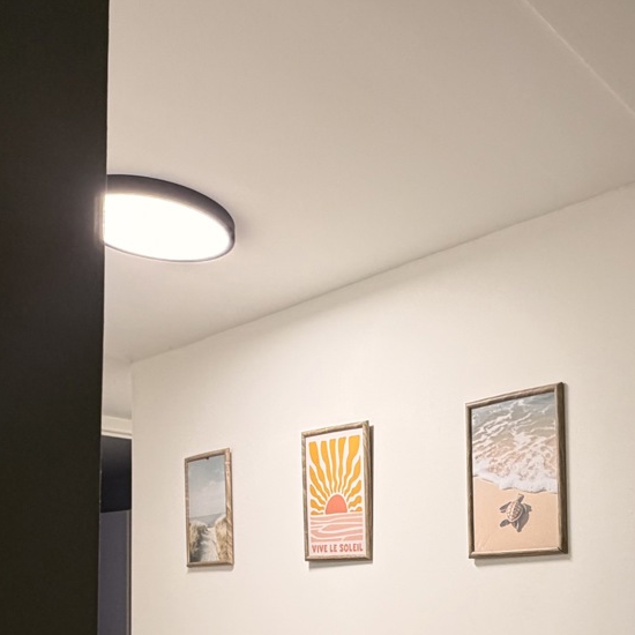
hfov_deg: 43.5
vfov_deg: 42.6
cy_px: 561
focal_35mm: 36
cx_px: 522
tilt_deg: +0.7
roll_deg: -0.1
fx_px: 747
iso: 160
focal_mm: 2.22
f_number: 2.2
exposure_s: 1/100
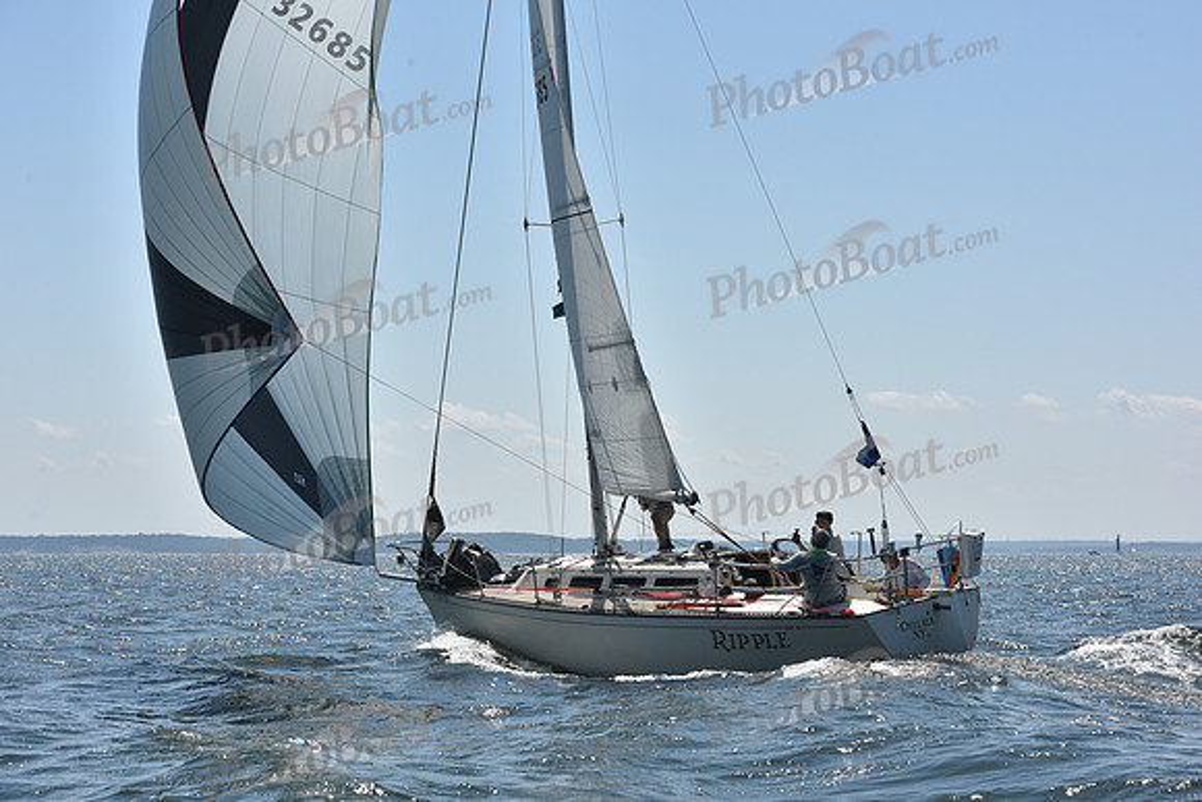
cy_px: 401
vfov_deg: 19.5
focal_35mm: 70
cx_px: 601
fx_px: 2338
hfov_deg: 28.8
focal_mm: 70
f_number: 11
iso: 320
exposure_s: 1/1250
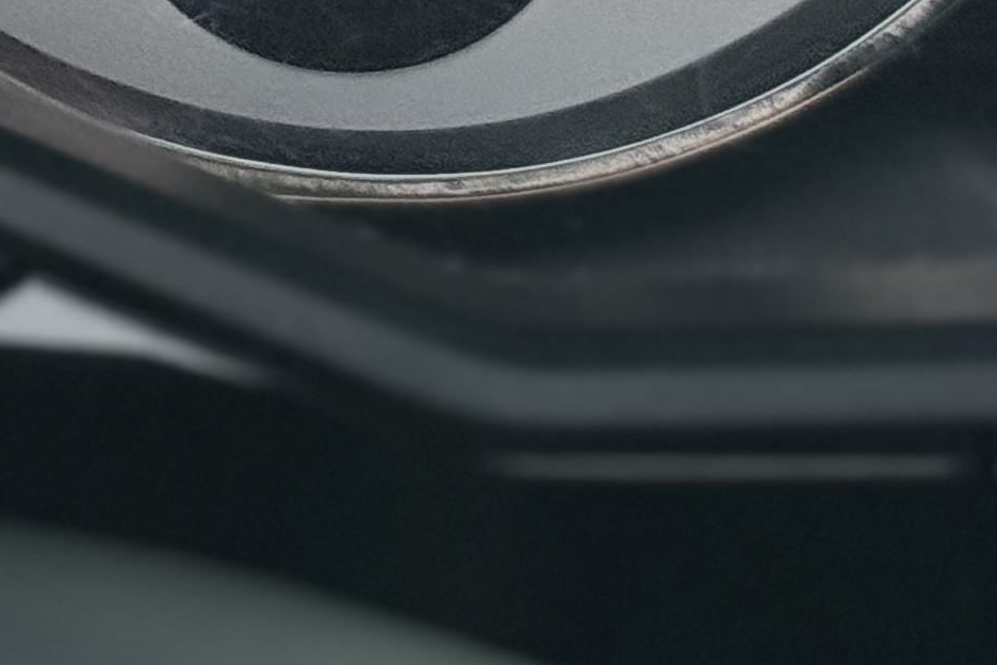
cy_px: -860
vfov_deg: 6.1
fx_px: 5954
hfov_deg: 9.1
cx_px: -925
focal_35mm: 215
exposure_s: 1/35
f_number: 1.78
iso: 400
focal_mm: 6.76
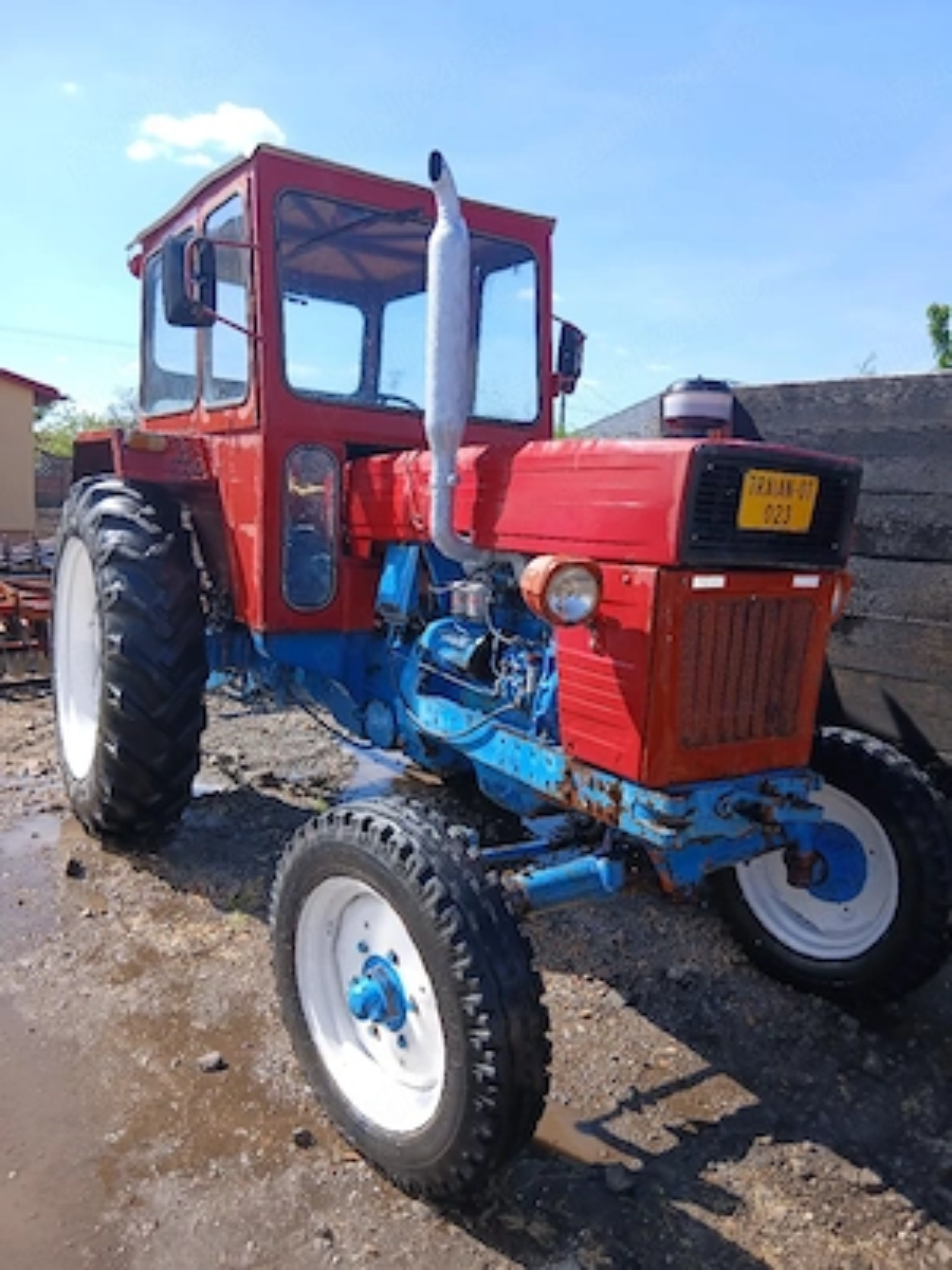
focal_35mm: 26
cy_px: 635
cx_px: 476
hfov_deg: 53.1
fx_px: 953
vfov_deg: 67.3
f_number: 1.8
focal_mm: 3.98
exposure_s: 1/345
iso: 20
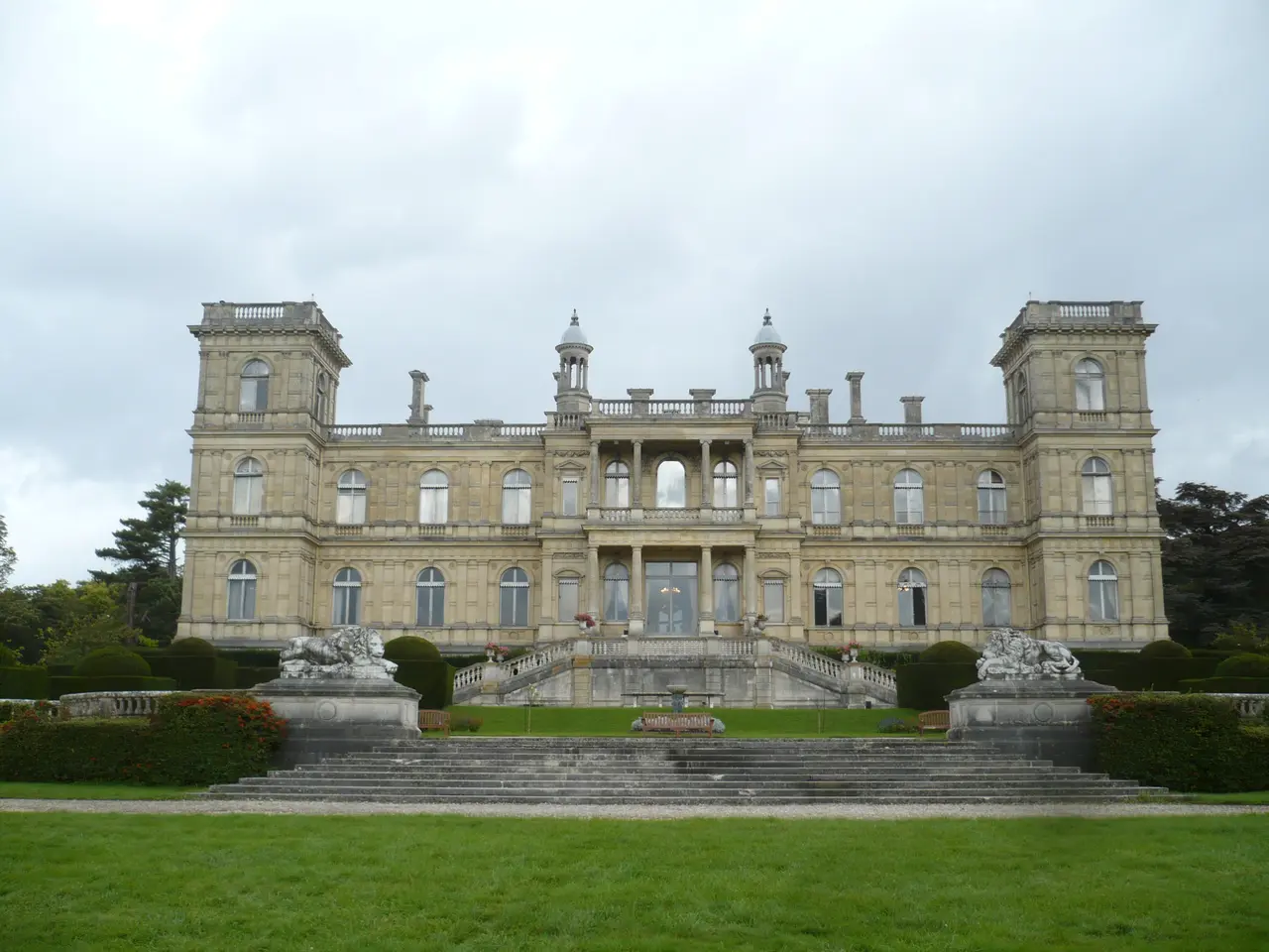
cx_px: 634
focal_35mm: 35
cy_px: 476
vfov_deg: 40.7
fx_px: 1283
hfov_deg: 52.6
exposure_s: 1/400
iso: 100
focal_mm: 5.8
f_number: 2.8
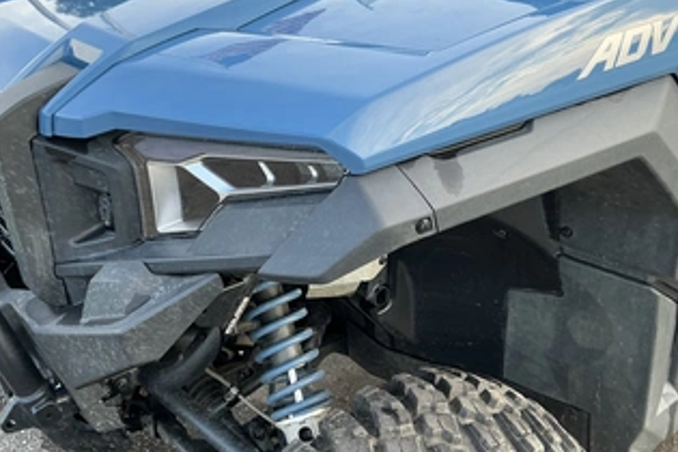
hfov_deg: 51.9
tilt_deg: -28.2
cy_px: 226
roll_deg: +0.3
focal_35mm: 37
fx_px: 697
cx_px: 338
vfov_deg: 35.9
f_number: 1.8
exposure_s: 1/122
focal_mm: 3
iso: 25
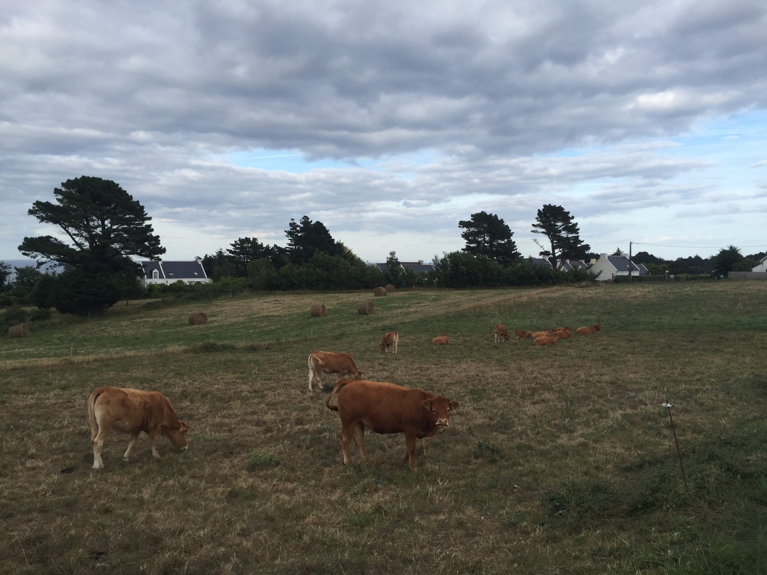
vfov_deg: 48.2
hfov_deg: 61.7
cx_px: 384
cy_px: 288
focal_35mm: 29
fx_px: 643
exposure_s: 1/898
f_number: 2.2
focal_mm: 4.15
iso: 32
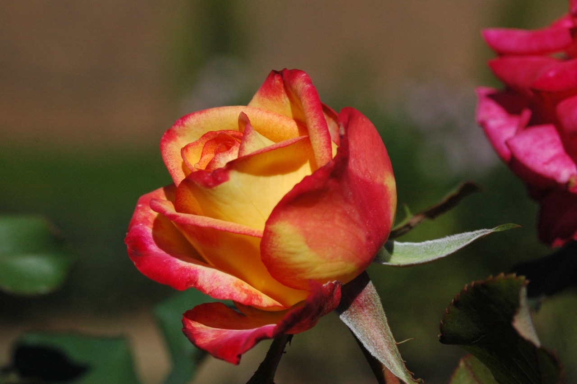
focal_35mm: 150
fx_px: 2402
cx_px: 288
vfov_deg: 9.1
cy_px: 192
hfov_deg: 13.7
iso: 800
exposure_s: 1/1000
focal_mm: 100
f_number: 9
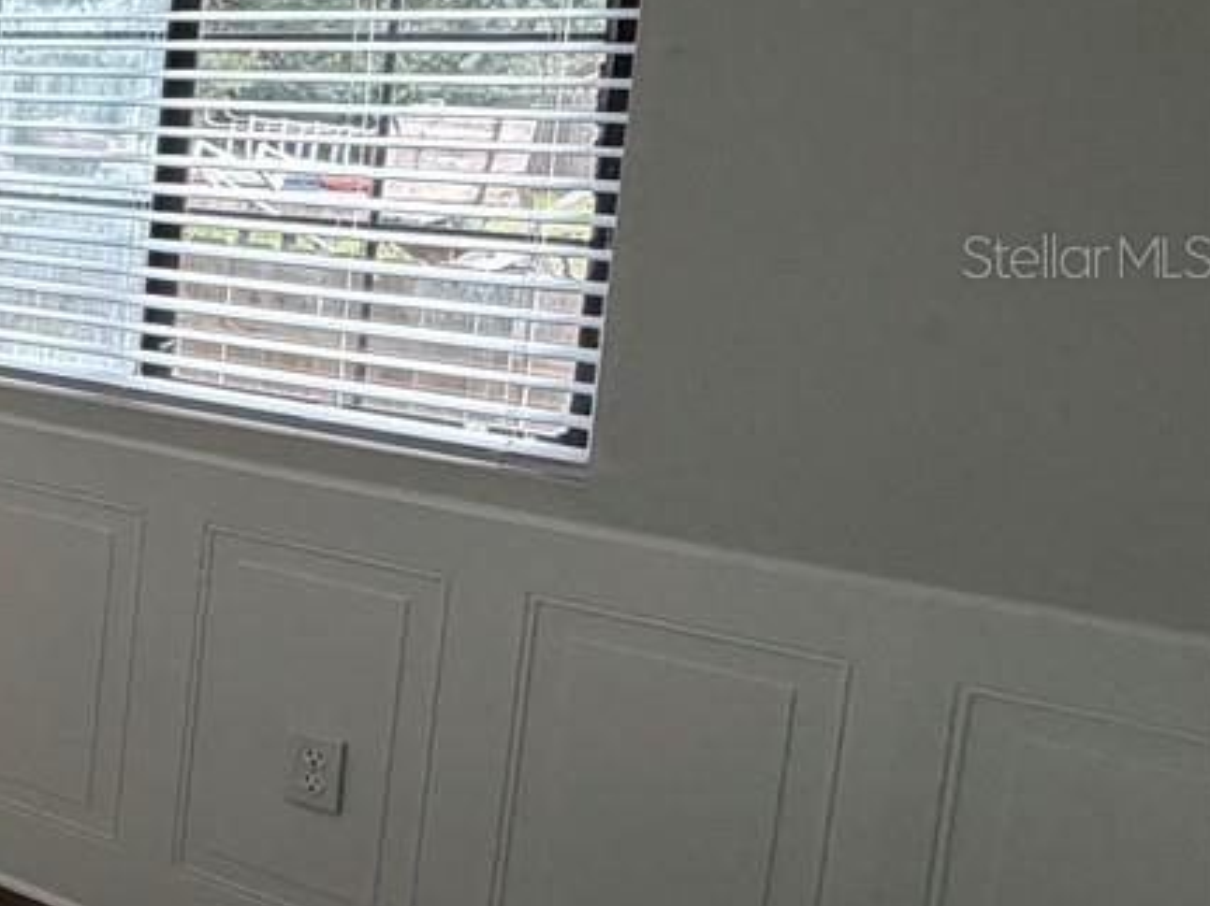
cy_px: 255
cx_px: -1019
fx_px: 1817
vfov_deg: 27.7
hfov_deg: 21.5
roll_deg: -0.4
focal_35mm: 52
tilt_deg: -7.6
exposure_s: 1/120
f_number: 2.2
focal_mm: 2.22
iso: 160
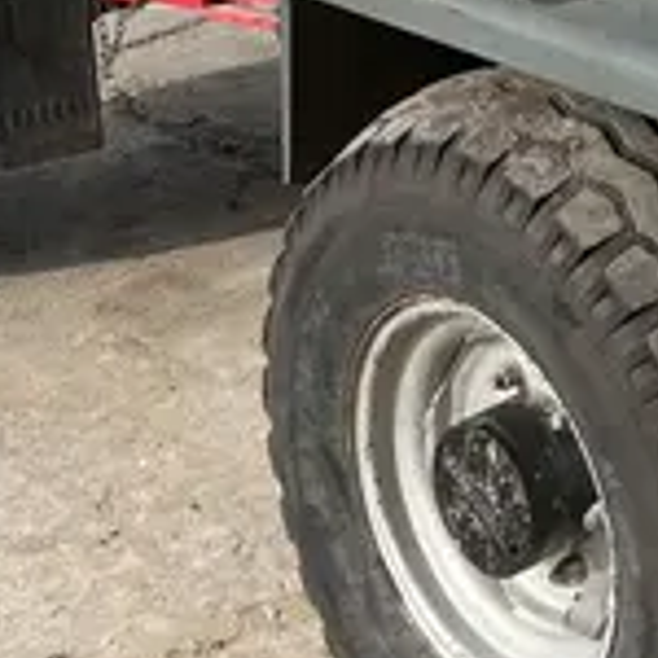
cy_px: -476
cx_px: 724
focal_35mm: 112
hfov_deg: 15.2
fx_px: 2409
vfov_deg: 14.0
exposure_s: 1/2268
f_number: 1.6
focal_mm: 5.1
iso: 50
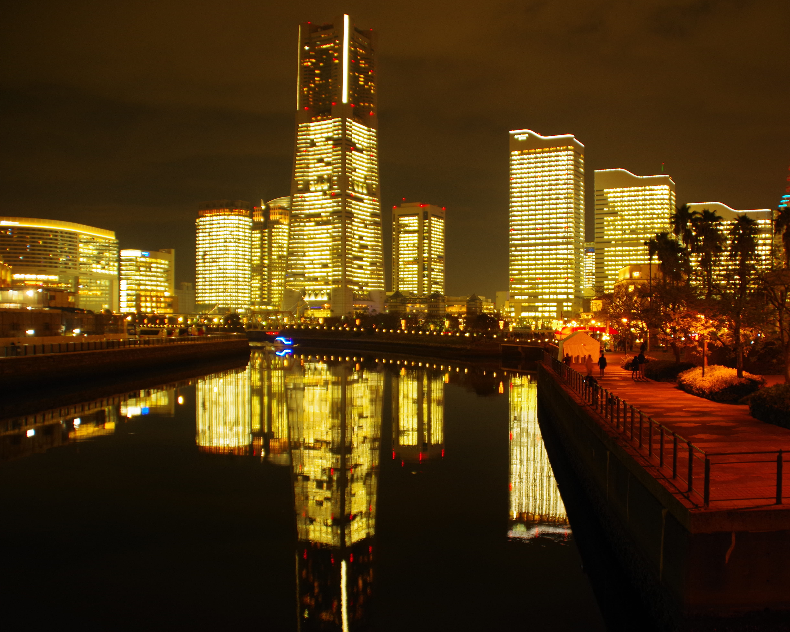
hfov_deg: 56.7
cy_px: 317
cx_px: 481
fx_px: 725
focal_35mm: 31
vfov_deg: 47.1
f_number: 3.5
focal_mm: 18
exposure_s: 1/3.33
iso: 400
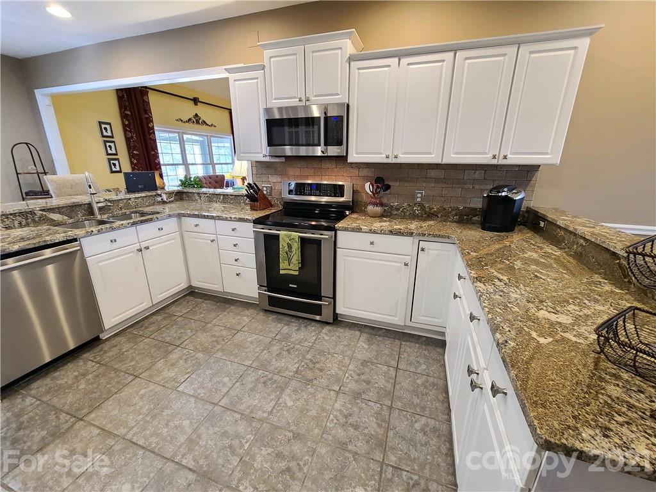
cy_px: 246
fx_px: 246
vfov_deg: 89.9
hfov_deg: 106.2
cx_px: 328
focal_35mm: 13
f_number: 2.2
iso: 400
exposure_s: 1/59.2
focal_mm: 2.2
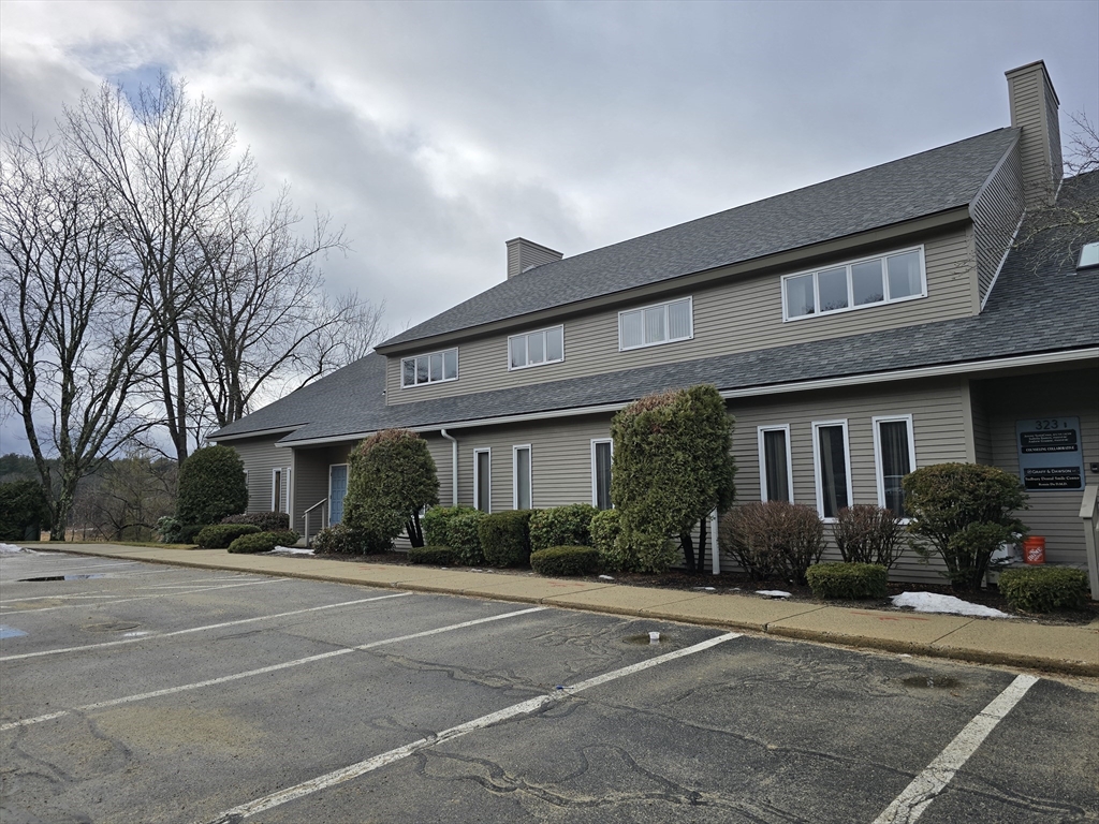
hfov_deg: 73.9
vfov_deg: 58.9
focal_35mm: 23
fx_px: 730
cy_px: 412
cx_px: 550
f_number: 1.7
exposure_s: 1/836
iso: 12
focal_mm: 6.3
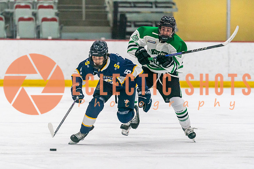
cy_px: 116
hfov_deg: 5.8
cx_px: 107
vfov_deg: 3.9
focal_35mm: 357
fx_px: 2519
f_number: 2.8
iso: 3200
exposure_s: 1/1250
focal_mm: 200
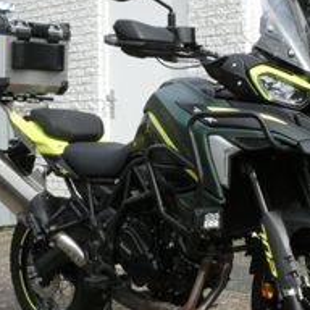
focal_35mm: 79
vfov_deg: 21.9
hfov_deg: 21.8
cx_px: 205
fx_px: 800
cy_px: 195
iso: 800
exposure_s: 1/1000
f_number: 7.1
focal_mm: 7.8
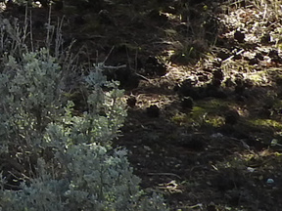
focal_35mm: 213
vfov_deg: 6.7
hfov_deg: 8.5
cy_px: -273
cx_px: -398
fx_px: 1735
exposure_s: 1/400
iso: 100
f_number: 3.5
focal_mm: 5.4
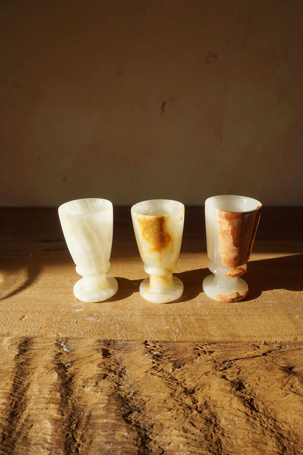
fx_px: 303
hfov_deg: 53.1
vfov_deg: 73.7
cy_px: 228
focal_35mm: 24
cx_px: 152
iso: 100
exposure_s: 1/125
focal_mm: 16
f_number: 8
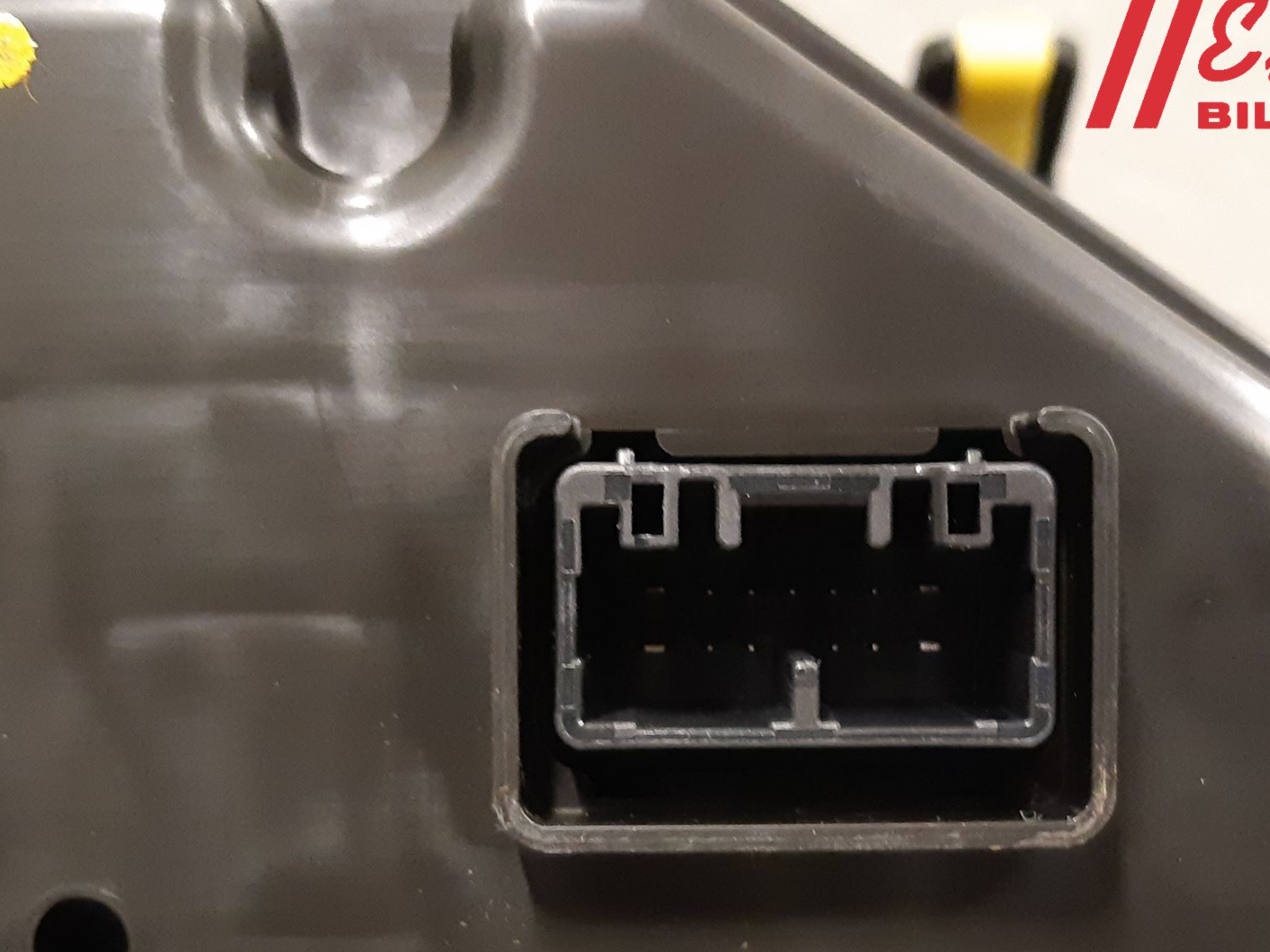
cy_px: 628
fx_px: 1284
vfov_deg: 40.2
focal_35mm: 35
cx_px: 743
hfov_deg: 52.4
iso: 400
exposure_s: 1/25
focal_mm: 3.93
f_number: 1.7
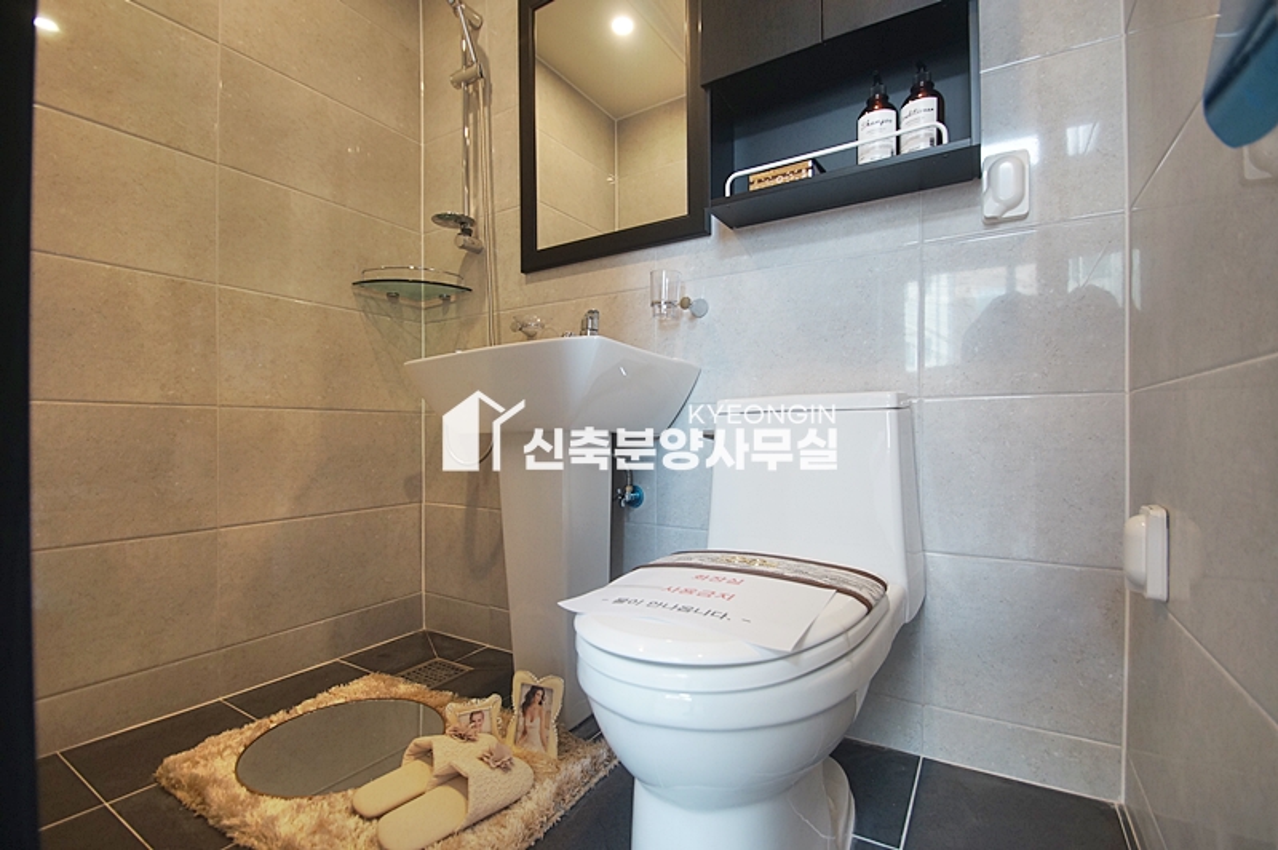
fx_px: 585
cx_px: 639
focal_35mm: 16
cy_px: 425
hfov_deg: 95.0
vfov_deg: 72.0
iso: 400
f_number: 3.5
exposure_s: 1/25
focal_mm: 11
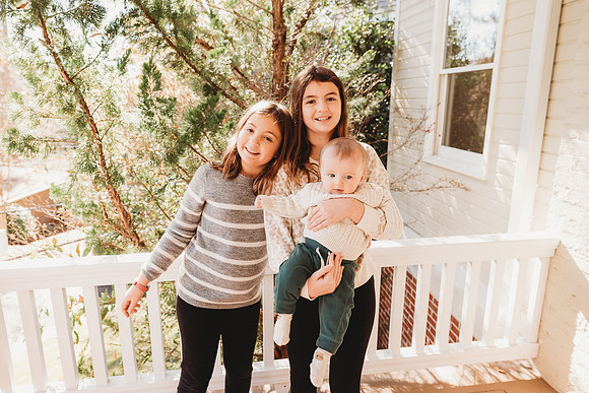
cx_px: 294
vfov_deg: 53.2
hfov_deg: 73.7
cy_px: 196
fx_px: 393
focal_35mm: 24
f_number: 4.5
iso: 400
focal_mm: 24
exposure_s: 1/200
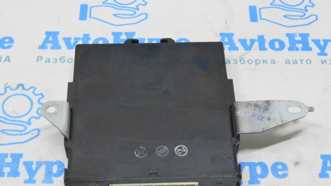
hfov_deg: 29.0
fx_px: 641
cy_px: 110
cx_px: 164
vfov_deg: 16.5
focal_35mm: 73
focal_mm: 46
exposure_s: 1/15
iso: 6400
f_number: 20
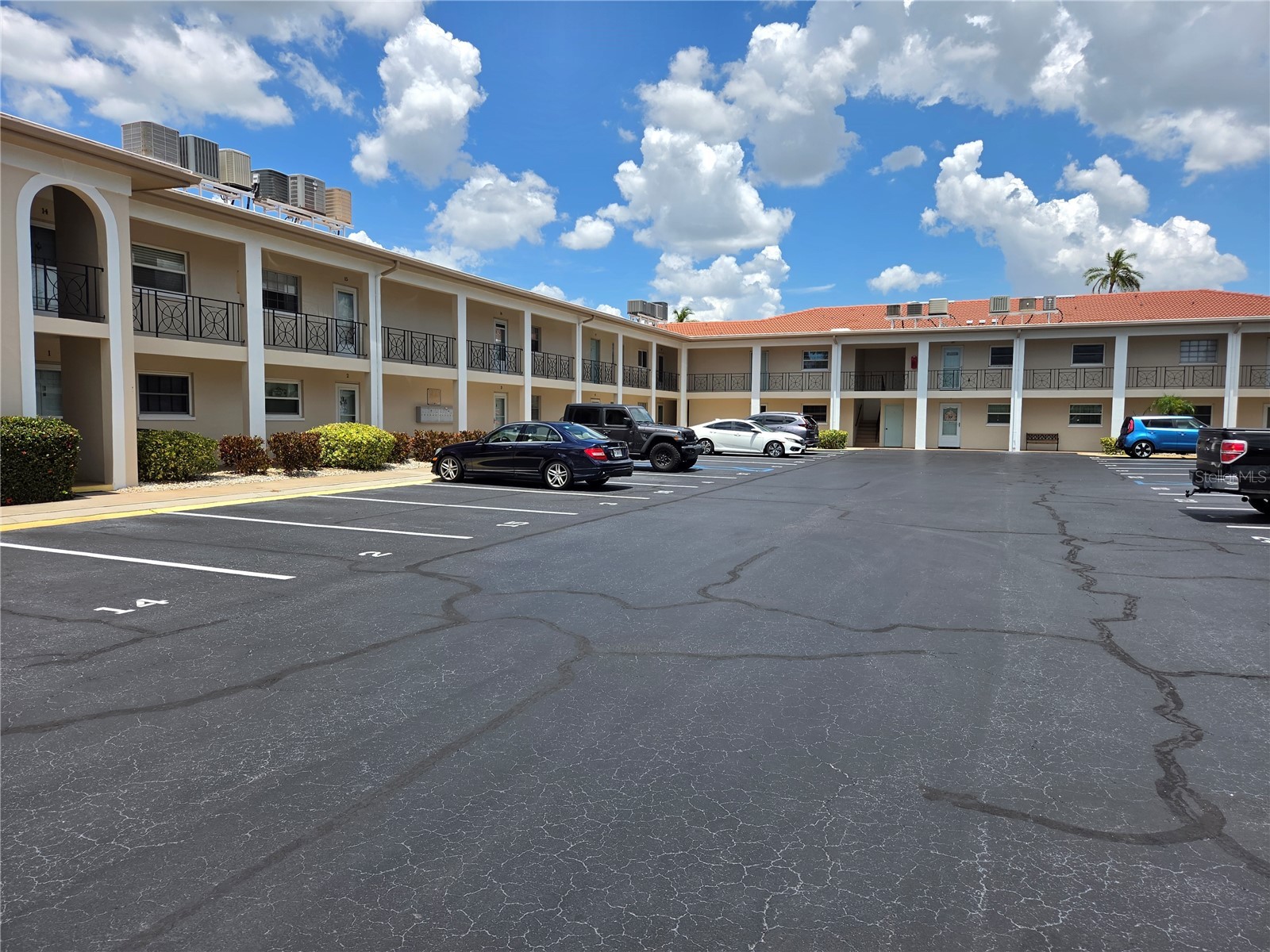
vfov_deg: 58.9
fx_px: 844
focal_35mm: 23
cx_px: 635
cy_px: 476
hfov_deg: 73.9
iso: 80
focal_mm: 5.4
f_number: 1.8
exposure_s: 1/4349
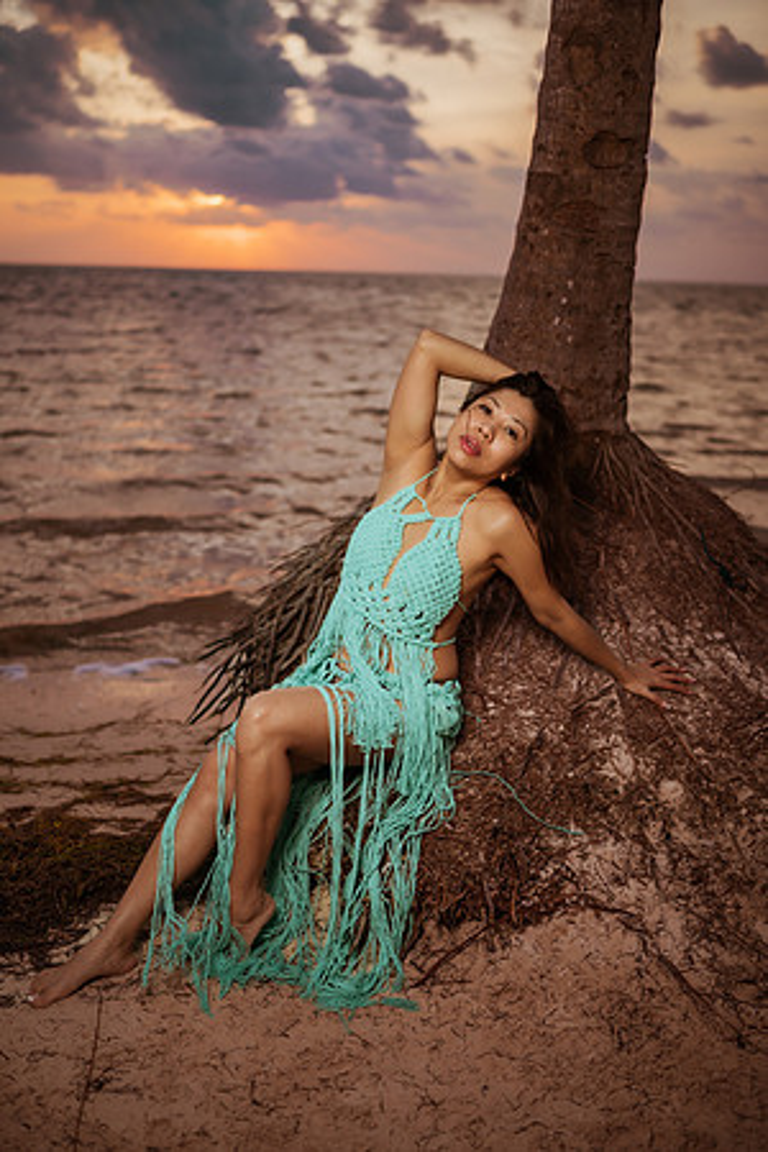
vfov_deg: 54.4
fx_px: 1120
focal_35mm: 35
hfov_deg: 37.9
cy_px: 576
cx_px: 384
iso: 50
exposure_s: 1/1250
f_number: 1.8
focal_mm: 35
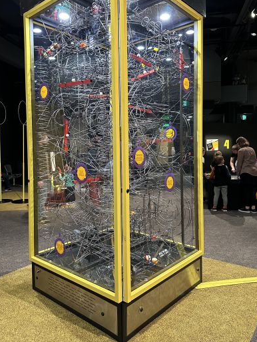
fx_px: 277
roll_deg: +0.7
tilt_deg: -2.4
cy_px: 153
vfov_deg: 63.3
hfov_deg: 49.8
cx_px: 126
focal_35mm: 28
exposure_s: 1/50
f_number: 1.78
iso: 500
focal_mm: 6.86
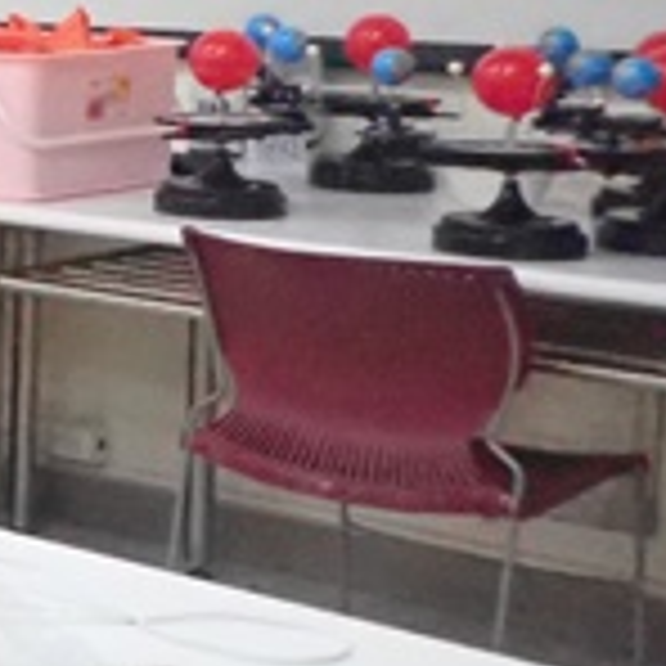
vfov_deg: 15.4
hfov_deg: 12.2
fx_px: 2438
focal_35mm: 112
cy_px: 92
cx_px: -972
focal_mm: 4.5
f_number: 2
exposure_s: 1/500
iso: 2000
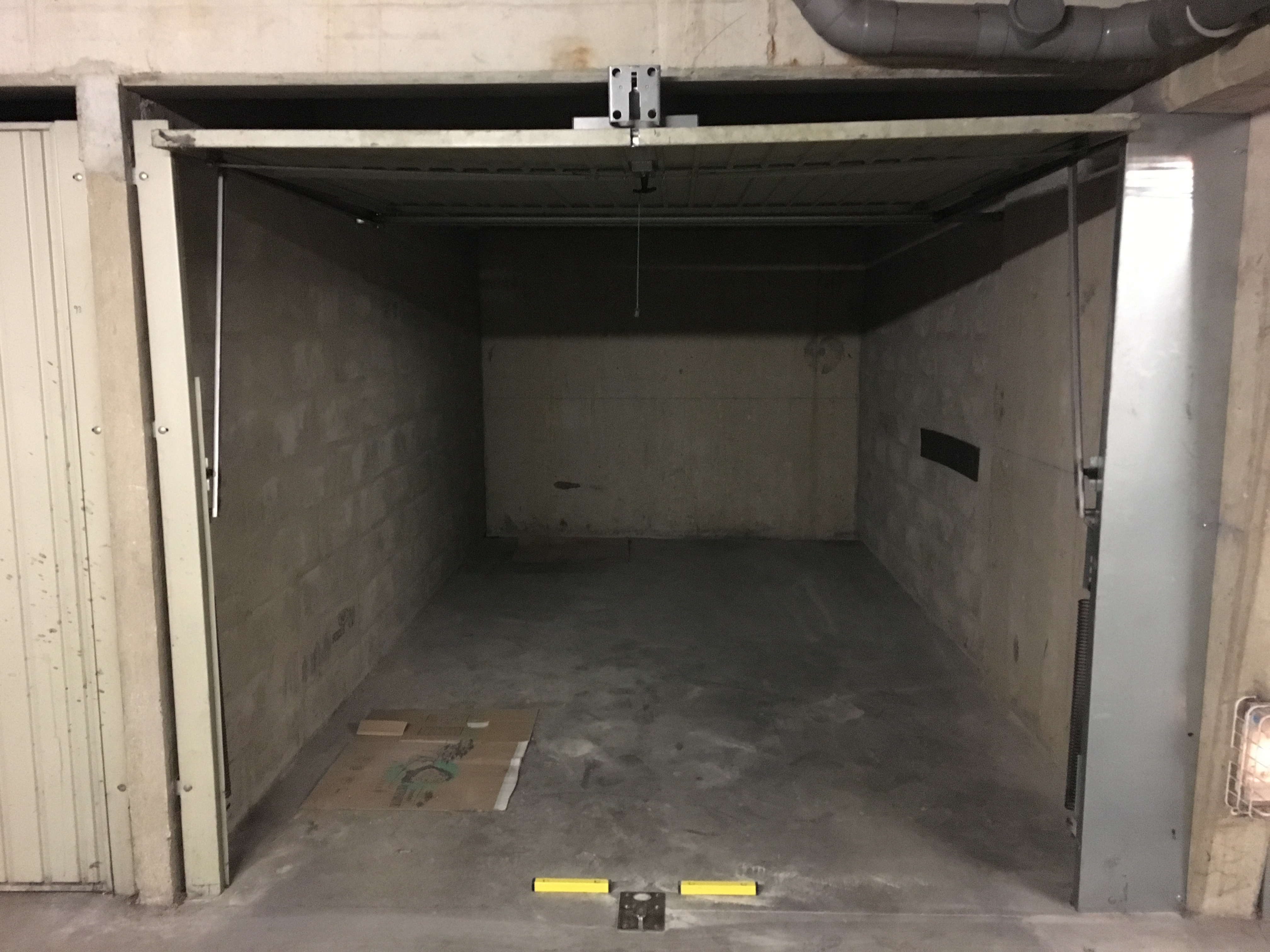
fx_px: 1064
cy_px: 476
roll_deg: -0.1
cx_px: 635
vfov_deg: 48.2
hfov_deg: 61.7
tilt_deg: -9.7
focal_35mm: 29
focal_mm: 4.15
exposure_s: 1/17
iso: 400
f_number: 2.2
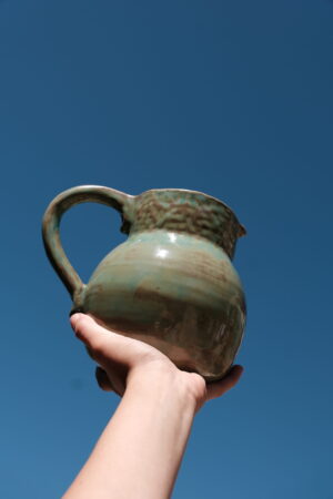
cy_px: 250
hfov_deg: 31.9
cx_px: 166
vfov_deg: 46.4
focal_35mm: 42
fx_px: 583
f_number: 6.4
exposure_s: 1/640
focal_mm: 28.3
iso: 160
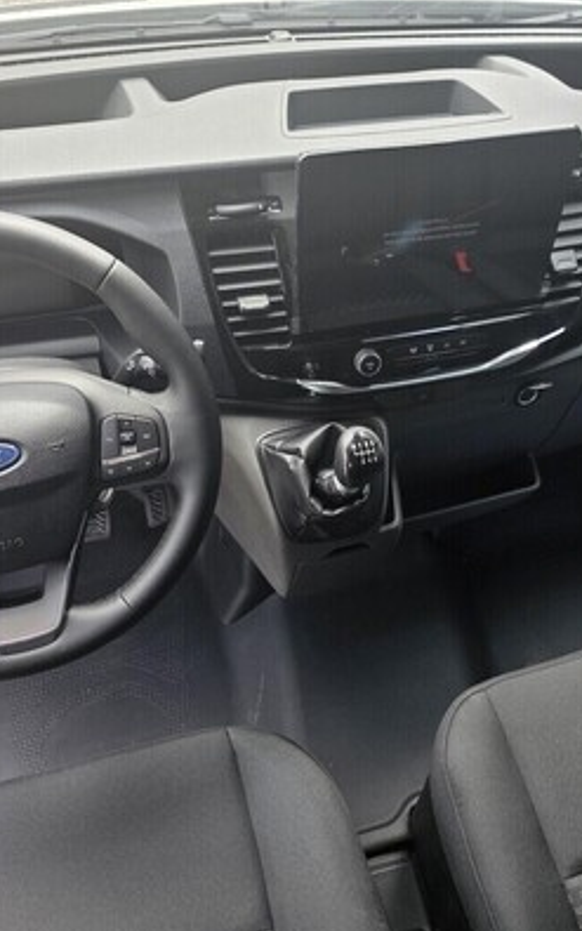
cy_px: 454
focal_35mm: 34
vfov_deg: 56.7
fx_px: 863
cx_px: 358
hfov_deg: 37.1
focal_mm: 6.3
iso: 50
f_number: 1.7
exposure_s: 1/180
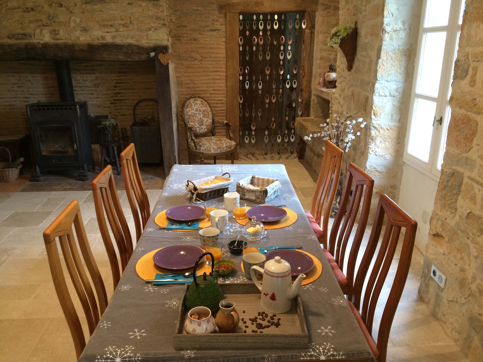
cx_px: 242
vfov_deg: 48.2
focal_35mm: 29
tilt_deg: -17.7
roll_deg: -0.8
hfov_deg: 61.7
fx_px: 405
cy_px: 181
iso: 160
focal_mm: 4.15
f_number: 2.2
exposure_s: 1/33
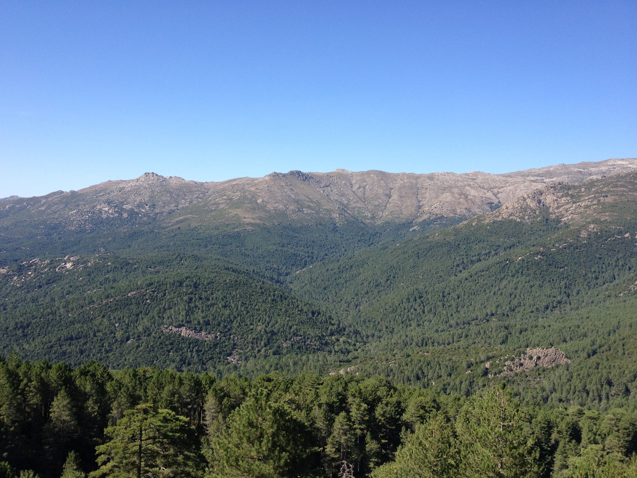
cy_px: 239
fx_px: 644
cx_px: 318
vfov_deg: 40.7
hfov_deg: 52.6
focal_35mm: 35
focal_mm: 4.28
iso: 64
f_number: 2.4
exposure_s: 1/1042
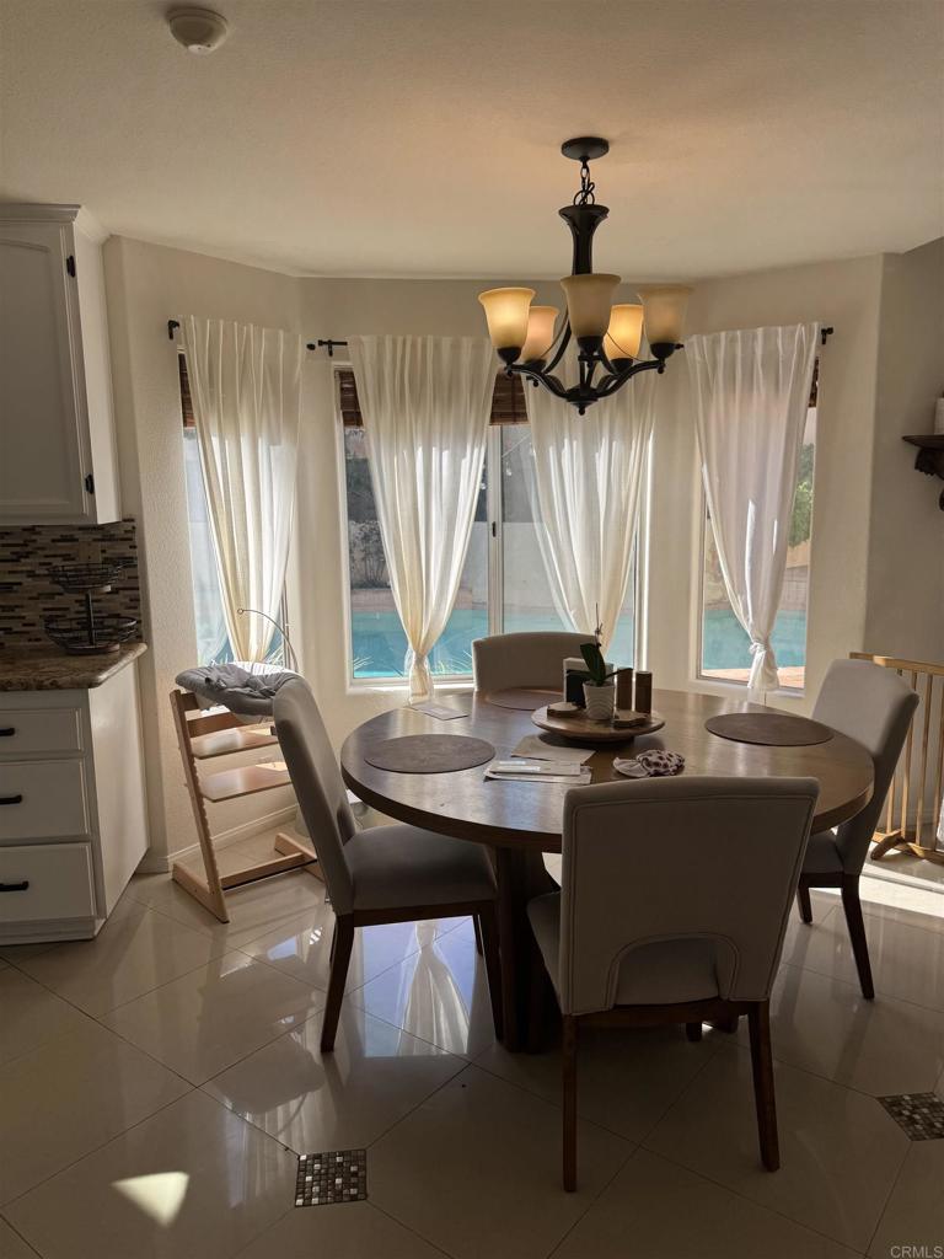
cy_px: 630
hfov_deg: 56.8
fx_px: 873
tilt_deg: -6.1
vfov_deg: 71.6
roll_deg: +0.9
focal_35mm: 24
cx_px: 472
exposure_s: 1/832
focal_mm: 6.76
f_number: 1.78
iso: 80
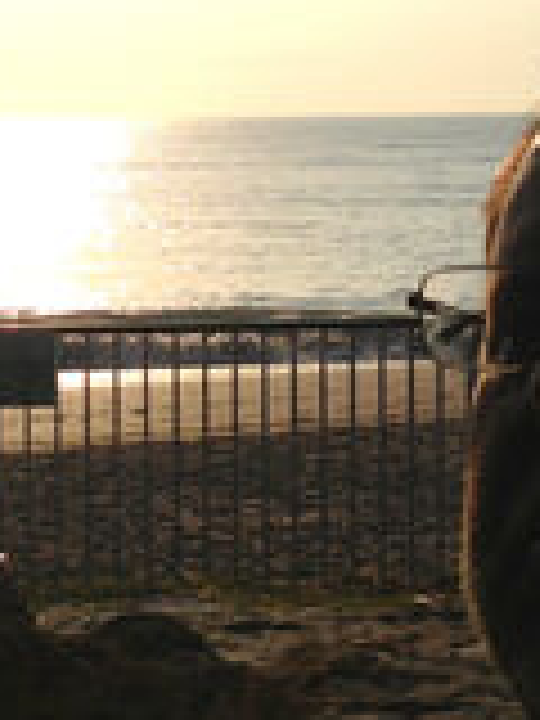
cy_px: 238
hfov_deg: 14.3
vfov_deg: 19.0
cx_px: 178
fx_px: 2142
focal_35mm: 103
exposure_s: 1/9091
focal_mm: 4.13
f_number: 2.4
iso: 50
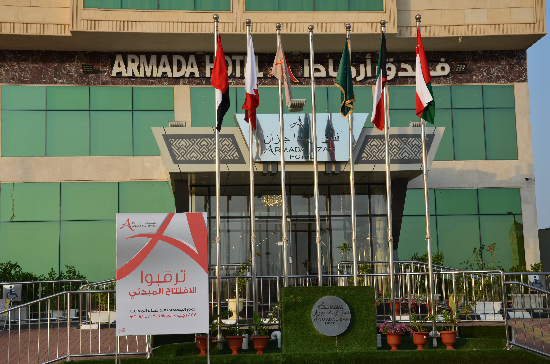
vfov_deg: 23.7
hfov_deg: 35.1
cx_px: 275
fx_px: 869
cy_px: 182
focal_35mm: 57
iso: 160
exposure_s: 1/250
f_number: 8
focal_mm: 38
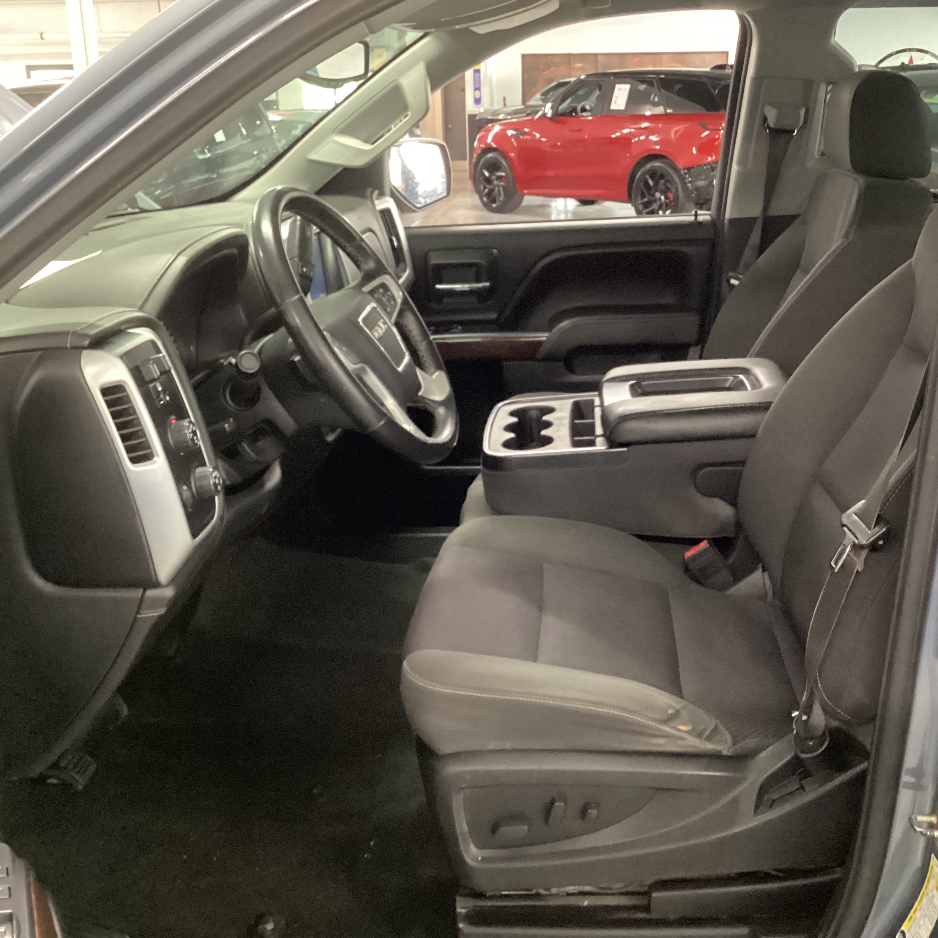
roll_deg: +0.8
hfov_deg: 44.8
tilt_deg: -20.0
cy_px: 464
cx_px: 525
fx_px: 1134
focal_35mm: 37
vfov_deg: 44.9
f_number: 2.4
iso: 640
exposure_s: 1/25
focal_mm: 3.3
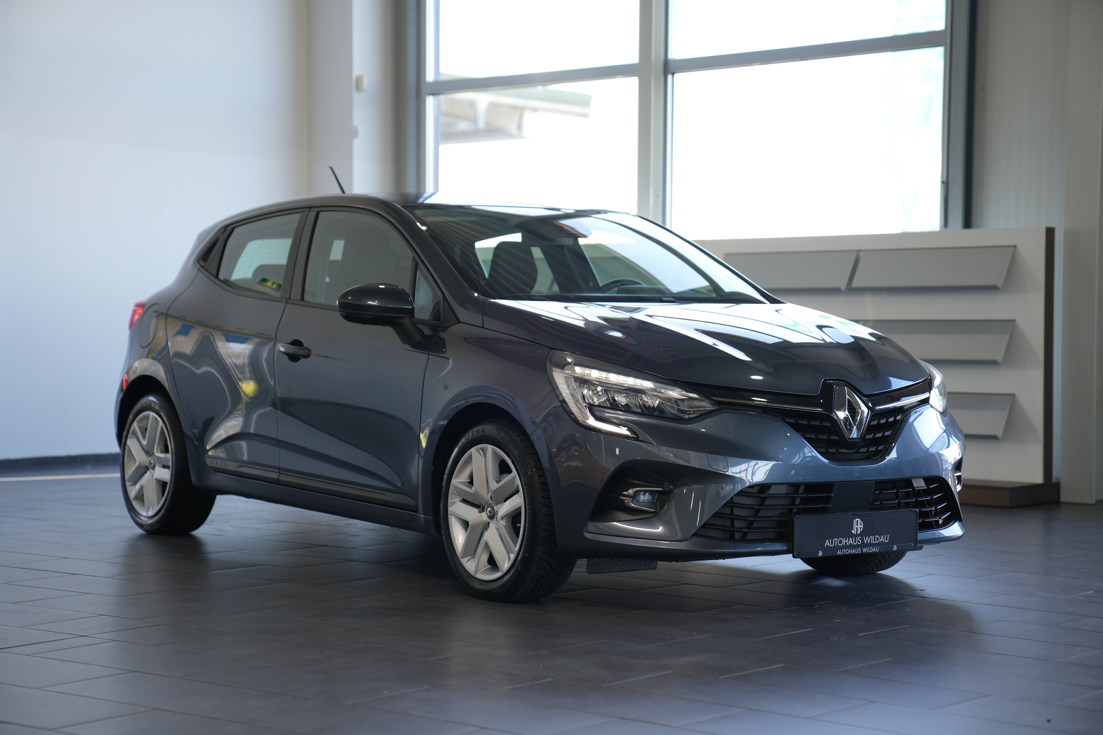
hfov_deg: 28.8
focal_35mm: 70
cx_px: 552
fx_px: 2145
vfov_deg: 19.5
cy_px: 368
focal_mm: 70
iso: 160
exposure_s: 1/80
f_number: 2.8
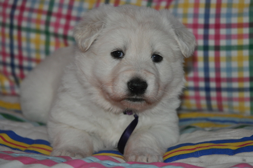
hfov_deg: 19.5
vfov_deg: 13.0
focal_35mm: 105
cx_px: 126
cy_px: 84
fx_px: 737
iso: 800
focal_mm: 70
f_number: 4.5
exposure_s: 1/60
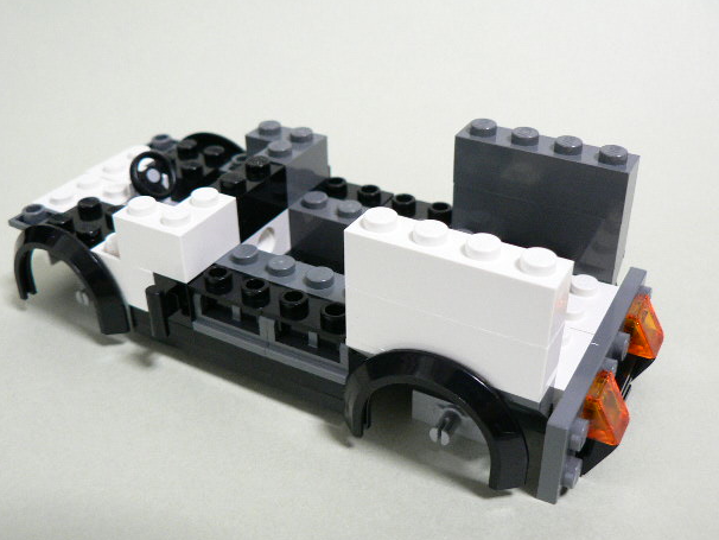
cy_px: 279
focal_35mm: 38
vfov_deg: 37.7
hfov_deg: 49.0
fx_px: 790
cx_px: 358
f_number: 2.8
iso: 200
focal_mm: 6
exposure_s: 1/15
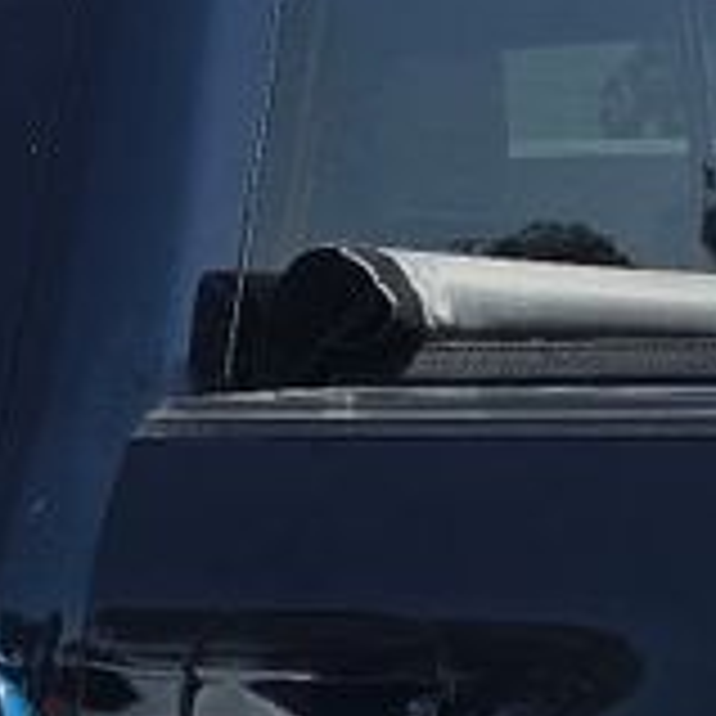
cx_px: 599
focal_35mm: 205
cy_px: 878
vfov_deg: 8.4
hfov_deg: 8.5
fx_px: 4797
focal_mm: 6.5
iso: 64
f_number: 1.4
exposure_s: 1/4055
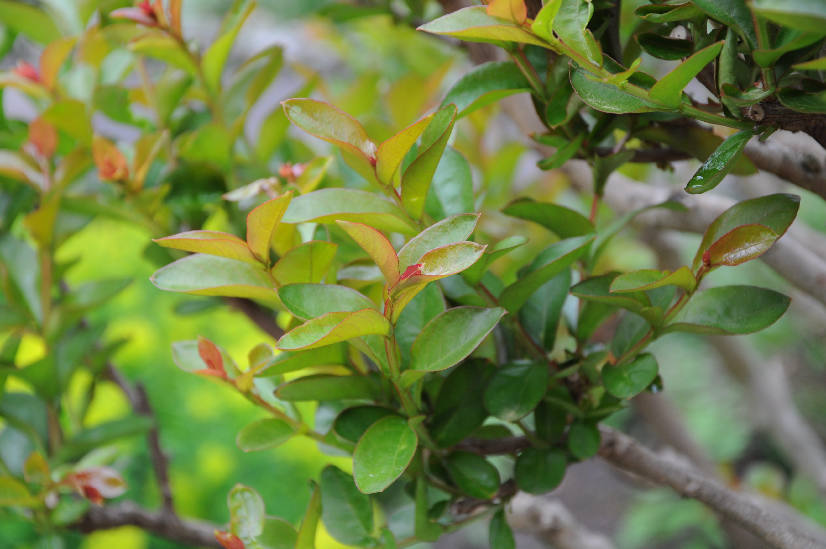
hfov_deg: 21.9
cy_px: 274
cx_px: 413
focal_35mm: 93
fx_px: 2131
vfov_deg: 14.7
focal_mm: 62
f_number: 5.3
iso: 200
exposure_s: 1/60
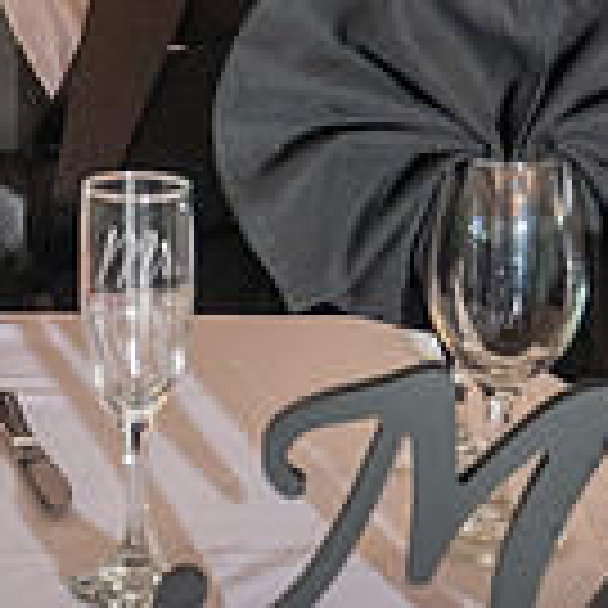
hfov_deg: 8.2
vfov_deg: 8.3
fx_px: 4173
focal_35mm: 210
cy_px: -52
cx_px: -230
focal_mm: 40
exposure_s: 1/200
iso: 800
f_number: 4
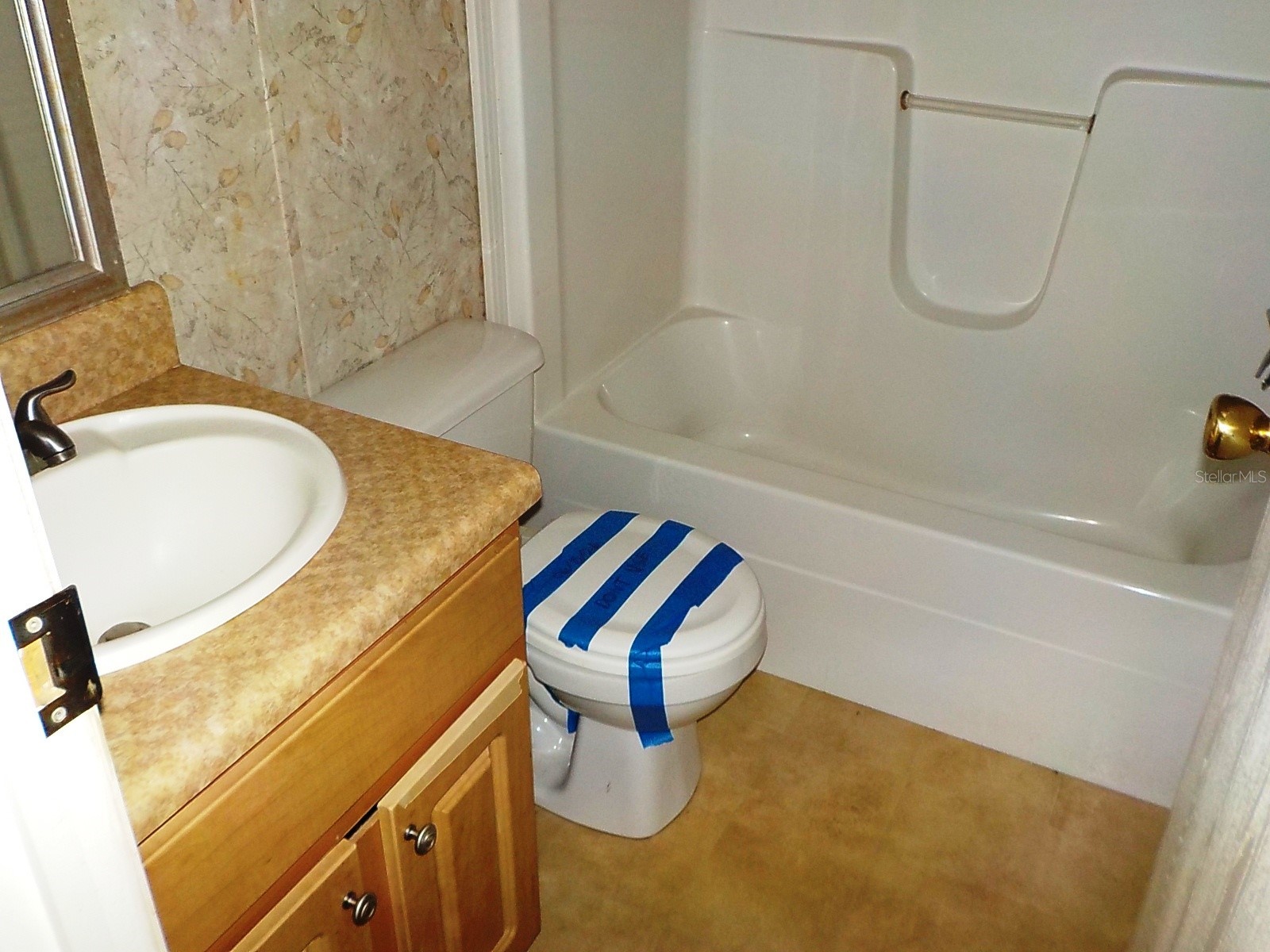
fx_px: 1101
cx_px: 635
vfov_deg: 46.8
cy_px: 476
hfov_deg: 60.0
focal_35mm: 30
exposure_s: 1/30
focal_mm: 4.1
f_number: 3.3
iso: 200
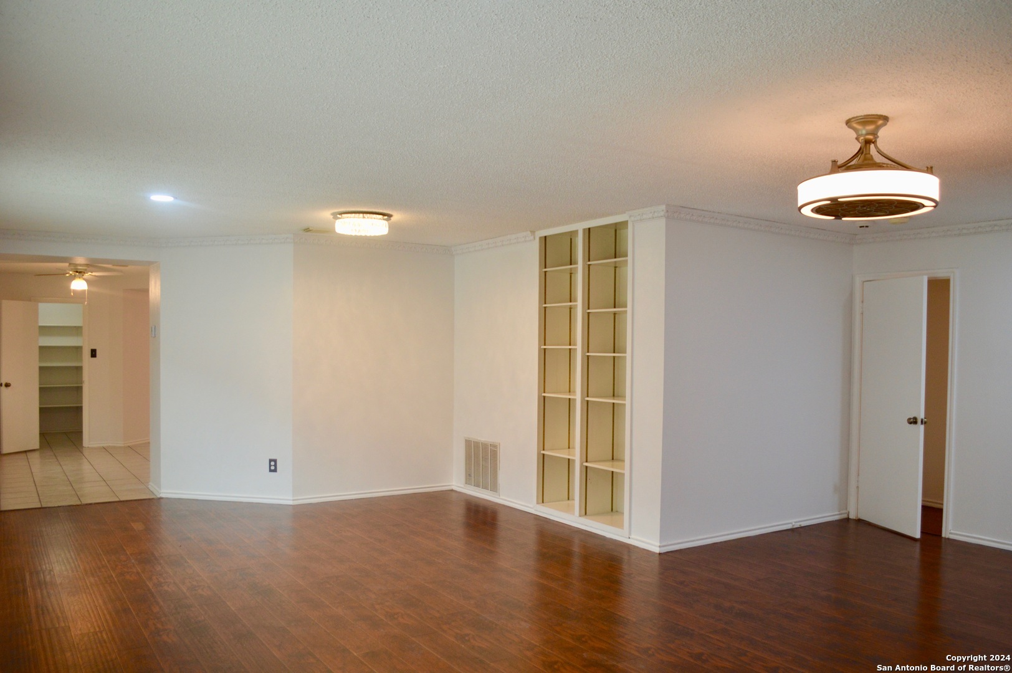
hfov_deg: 67.4
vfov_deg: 47.9
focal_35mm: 27
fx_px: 758
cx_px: 506
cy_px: 336
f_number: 4
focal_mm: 18
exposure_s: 1/60
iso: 400
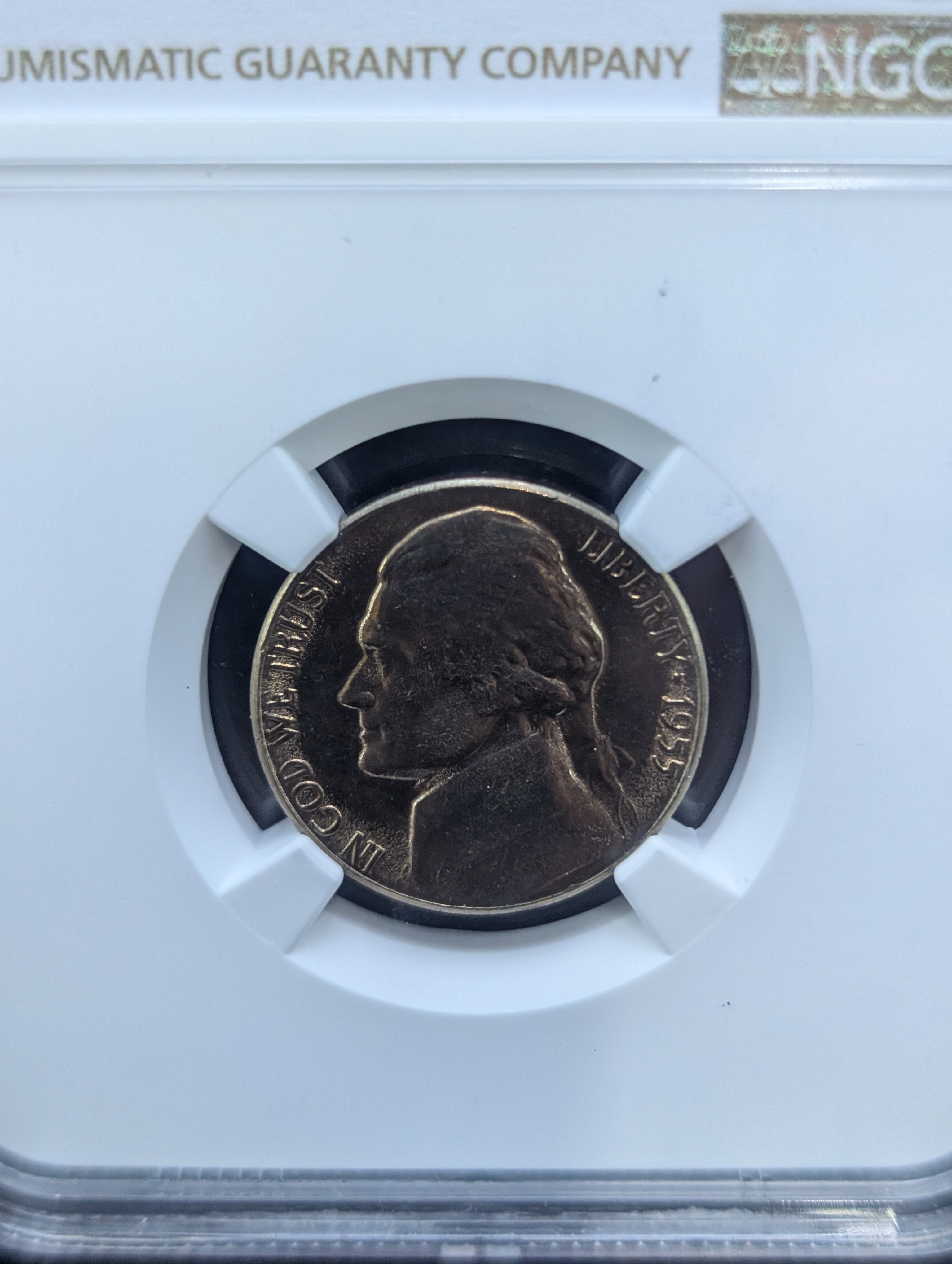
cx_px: 476
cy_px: 632
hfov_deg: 29.7
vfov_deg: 38.9
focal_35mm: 49
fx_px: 1792
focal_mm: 6.9
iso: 327
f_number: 1.68
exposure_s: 1/60
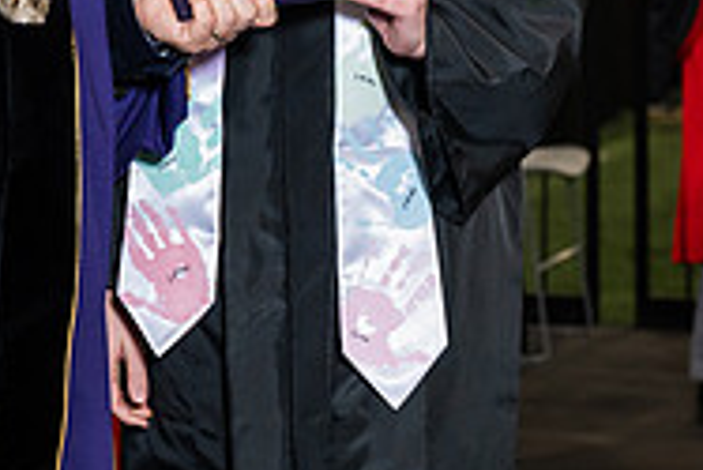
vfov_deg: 6.7
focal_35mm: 205
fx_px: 4006
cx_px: 53
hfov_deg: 10.0
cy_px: -77
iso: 1250
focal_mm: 66
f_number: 4
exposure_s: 1/200
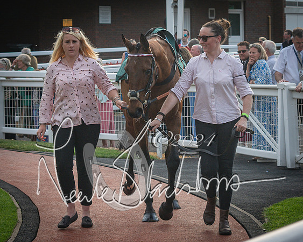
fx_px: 1251
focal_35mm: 140
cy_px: 58
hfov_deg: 13.8
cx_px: 179
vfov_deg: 11.0
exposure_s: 1/640
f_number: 5
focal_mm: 50
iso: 200
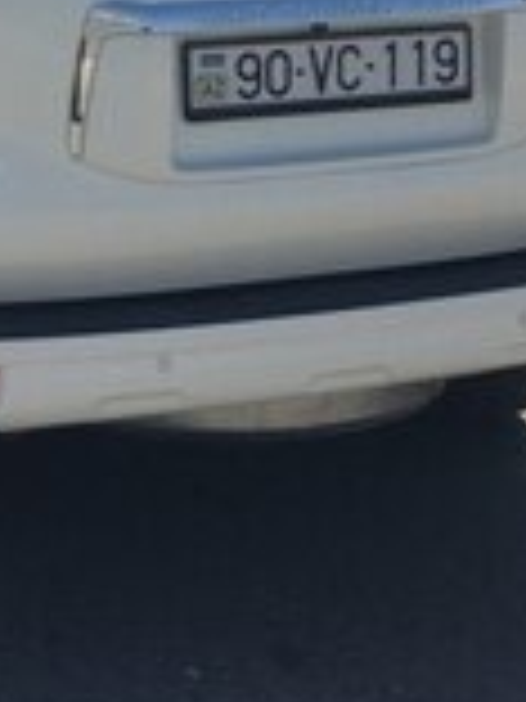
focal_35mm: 92
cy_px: -99
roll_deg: -3.4
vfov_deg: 20.2
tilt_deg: -7.2
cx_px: 94
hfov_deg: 15.9
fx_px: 1864
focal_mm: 4.15
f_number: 2.2
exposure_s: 1/2198
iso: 32
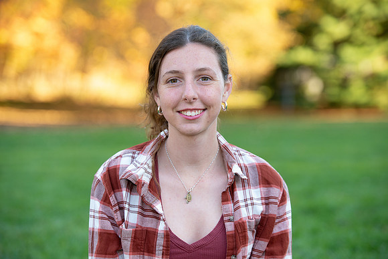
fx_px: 1250
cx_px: 194
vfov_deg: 11.8
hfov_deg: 17.6
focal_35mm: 116
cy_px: 130
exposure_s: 1/125
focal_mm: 116
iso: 320
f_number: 3.5
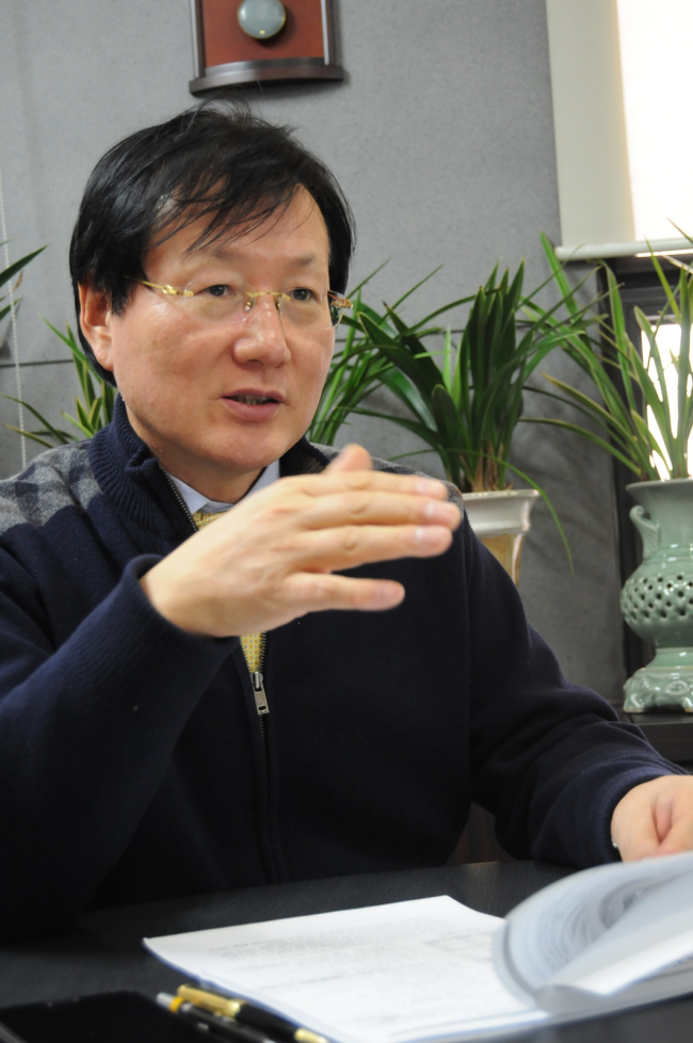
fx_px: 1736
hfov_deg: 22.6
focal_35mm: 60
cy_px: 522
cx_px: 346
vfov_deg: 33.4
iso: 800
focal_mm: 40
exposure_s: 1/20
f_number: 5
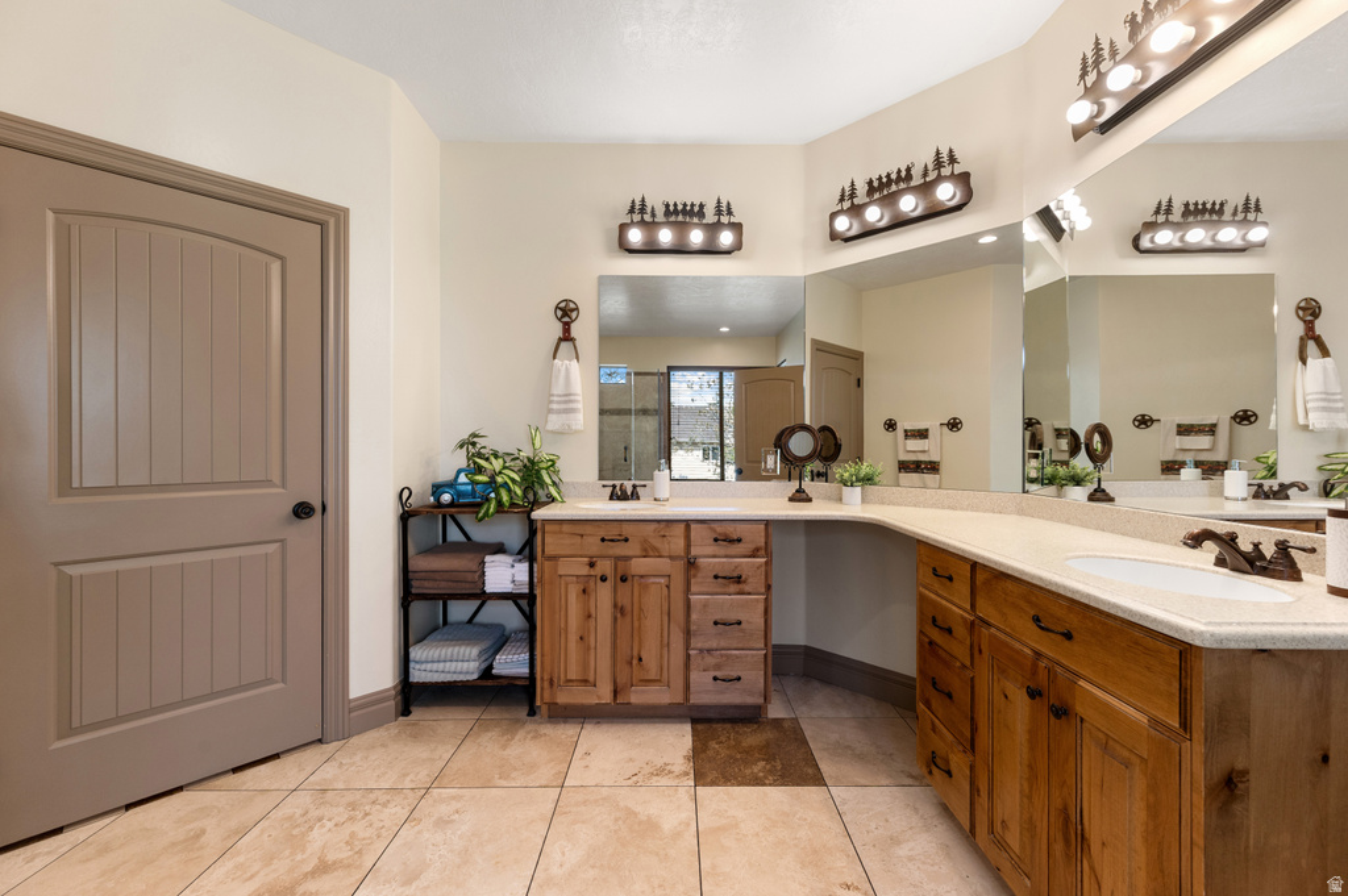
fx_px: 524
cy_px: 448
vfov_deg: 81.1
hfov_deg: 104.3
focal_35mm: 14
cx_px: 674
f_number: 7.1
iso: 500
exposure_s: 1/25
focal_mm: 14
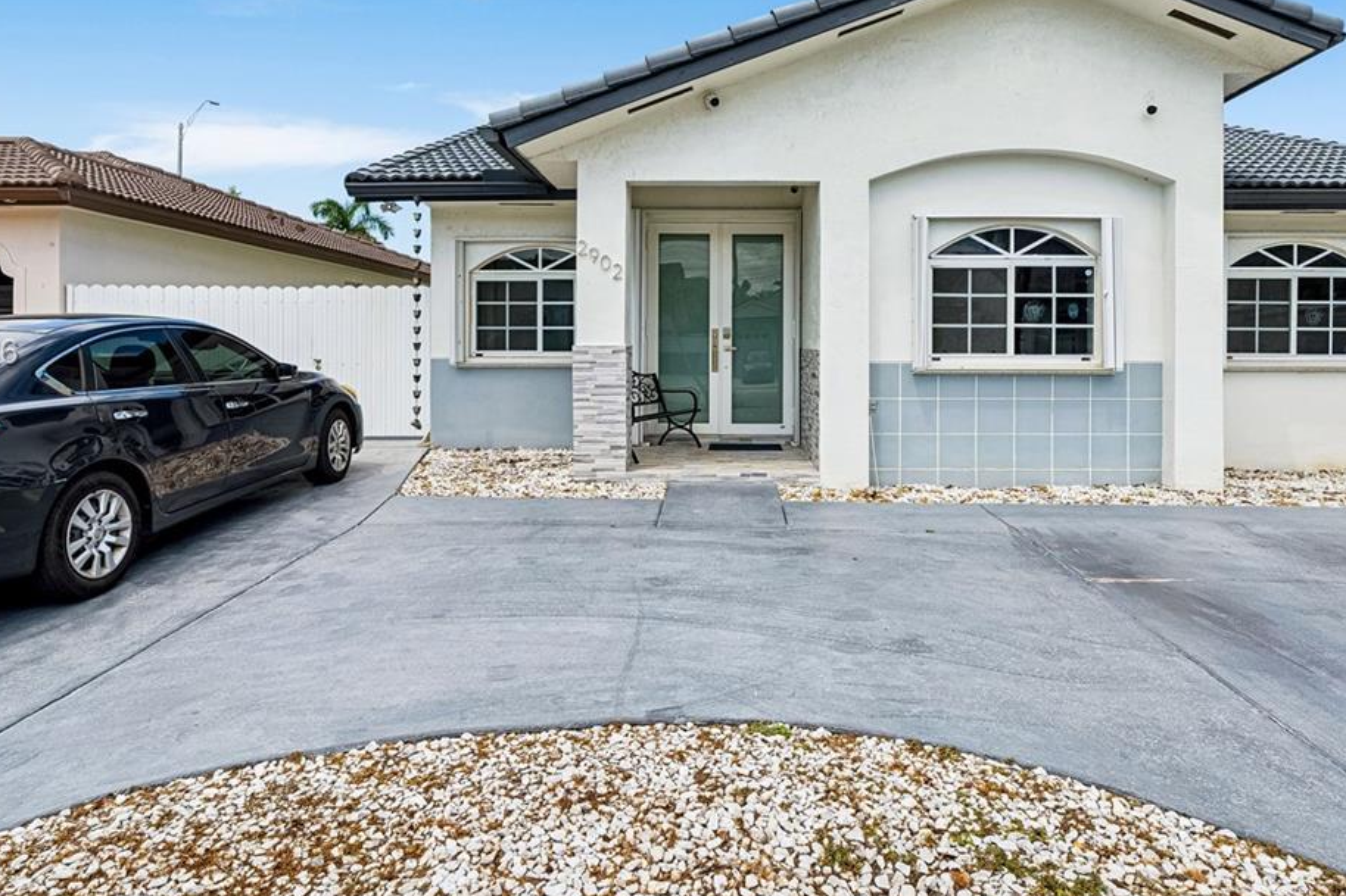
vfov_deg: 58.9
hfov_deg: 81.0
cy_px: 355
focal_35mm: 21
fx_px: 785
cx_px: 738
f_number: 7.1
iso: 100
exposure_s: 1/250
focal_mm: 12
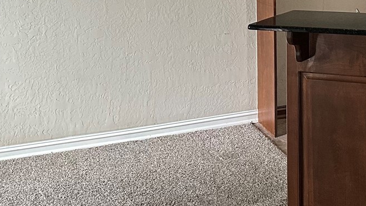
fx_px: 738
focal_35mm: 76
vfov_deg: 14.9
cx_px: 364
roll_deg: +0.8
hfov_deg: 26.4
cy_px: -95
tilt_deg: -0.8
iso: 320
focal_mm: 6.86
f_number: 1.78
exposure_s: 1/60
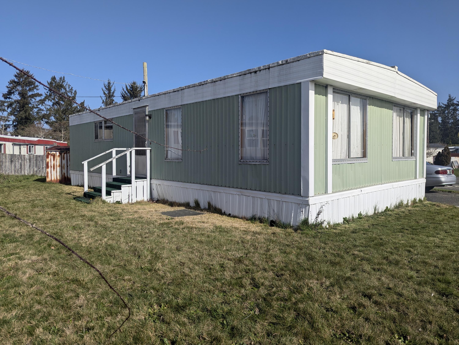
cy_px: 172
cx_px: 230
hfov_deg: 71.5
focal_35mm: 24
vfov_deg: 56.9
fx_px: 319
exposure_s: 1/4184
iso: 48
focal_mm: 6.81
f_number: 1.85
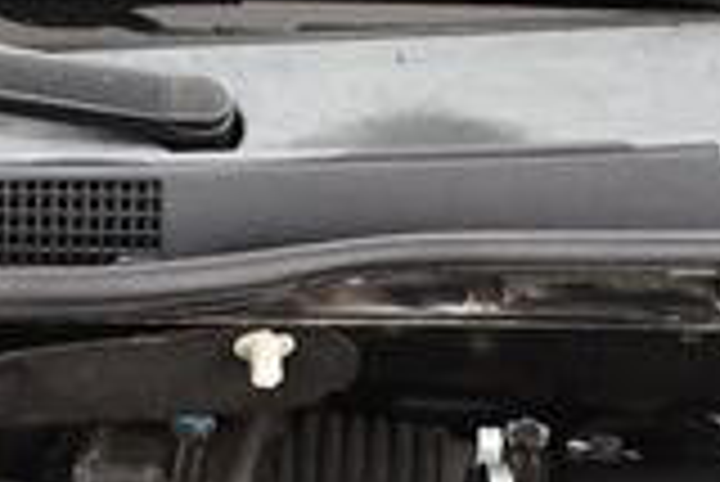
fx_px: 3683
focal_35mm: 184
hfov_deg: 10.9
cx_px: -184
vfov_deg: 7.4
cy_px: 604
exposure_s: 1/125
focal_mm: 23
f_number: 3.8
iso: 3200
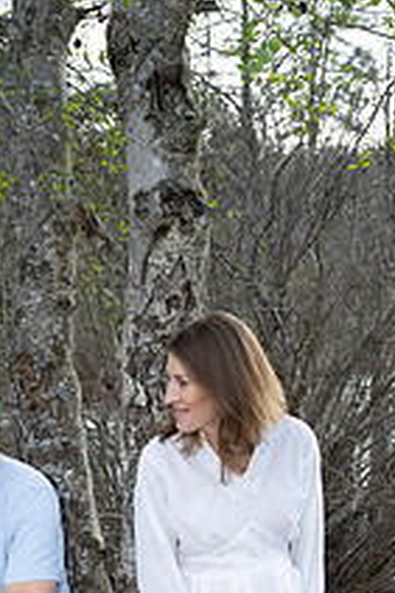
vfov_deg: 27.8
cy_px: 601
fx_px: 1121
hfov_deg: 19.6
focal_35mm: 68
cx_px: 28
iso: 800
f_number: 6.3
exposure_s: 1/250
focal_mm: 32
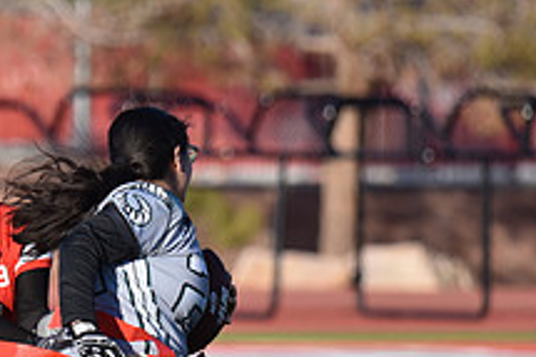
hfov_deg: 2.2
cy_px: 281
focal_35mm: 944
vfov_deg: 1.5
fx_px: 14044
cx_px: -160
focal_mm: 350
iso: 900
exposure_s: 1/4000
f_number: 6
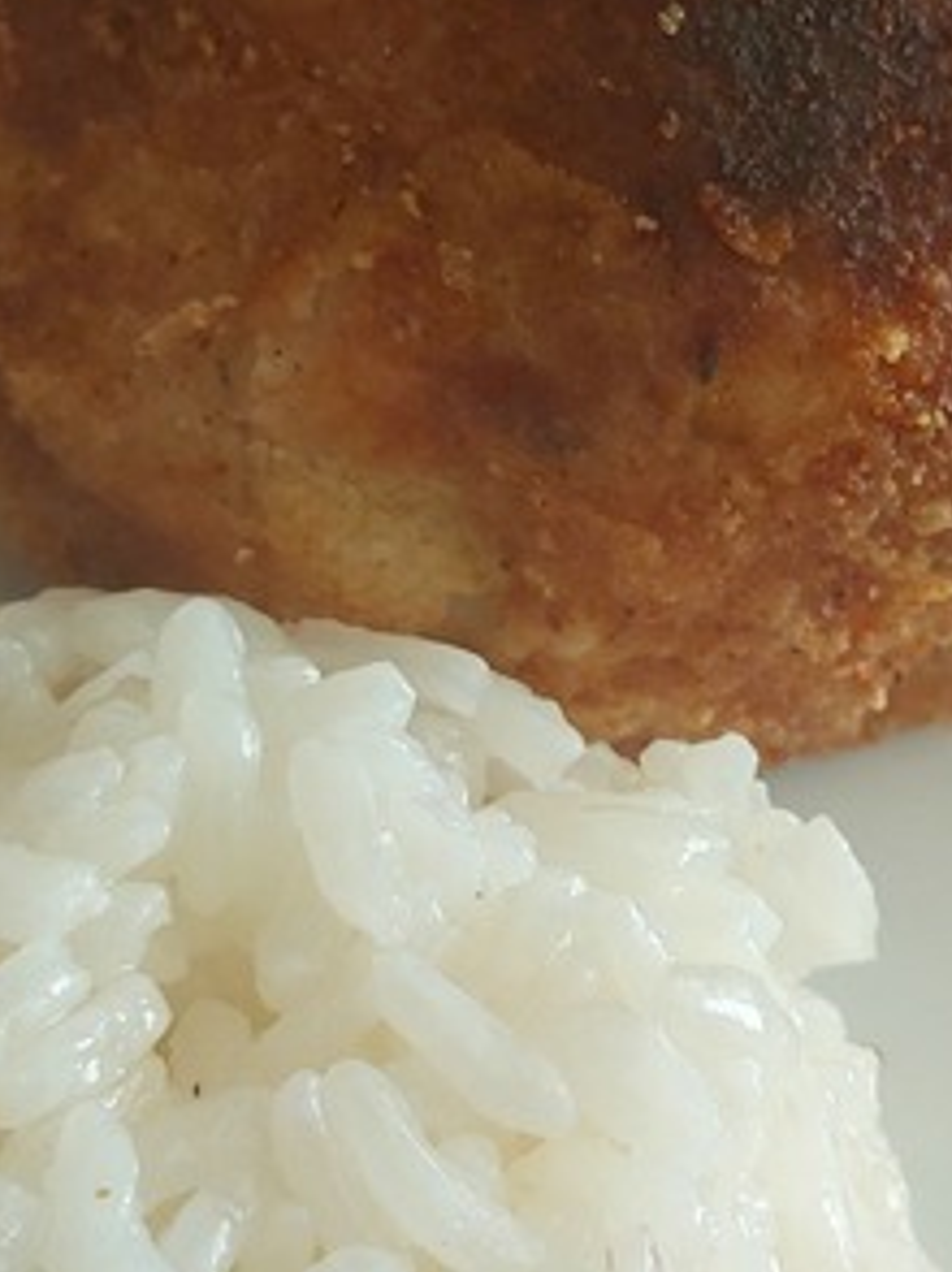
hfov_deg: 15.7
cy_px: 359
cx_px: 480
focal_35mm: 94
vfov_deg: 20.8
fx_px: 3452
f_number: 1.8
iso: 80
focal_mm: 4.6
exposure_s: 1/100
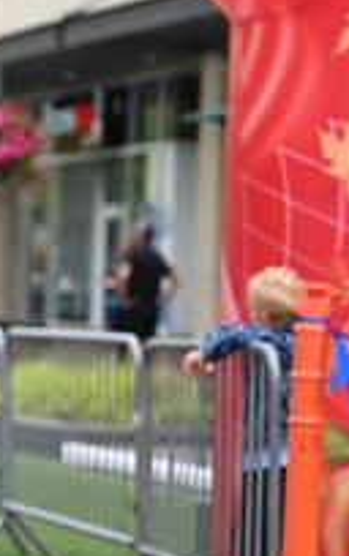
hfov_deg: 6.8
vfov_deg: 10.9
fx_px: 2914
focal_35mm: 192
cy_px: 210
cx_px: -130
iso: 640
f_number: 2.8
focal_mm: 70
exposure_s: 1/2000
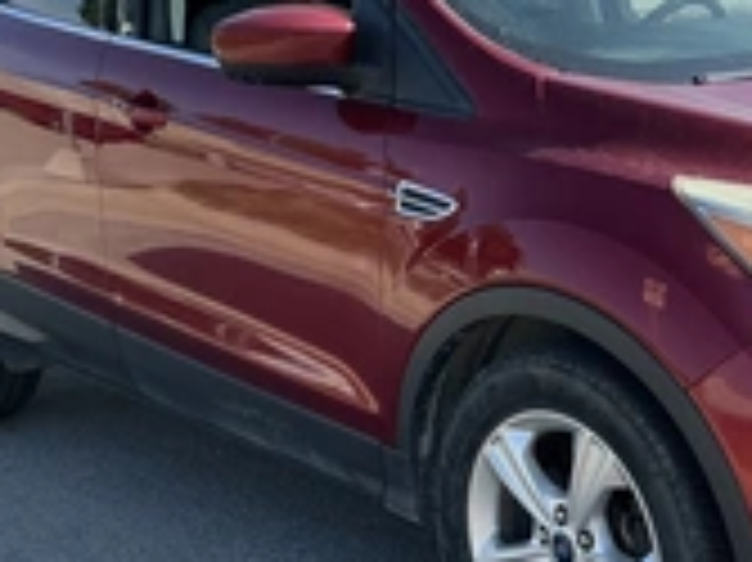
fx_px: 1454
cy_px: 243
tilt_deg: -8.3
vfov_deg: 21.9
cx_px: 635
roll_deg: +1.0
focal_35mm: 67
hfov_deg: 28.2
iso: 25
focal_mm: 3
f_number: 1.8
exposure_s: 1/1098
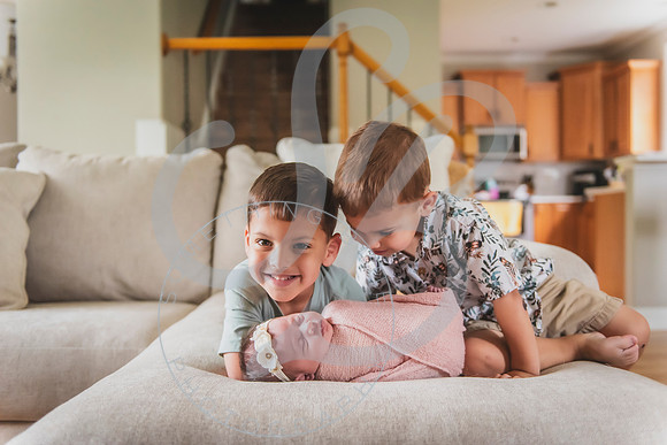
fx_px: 649
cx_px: 334
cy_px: 222
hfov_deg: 54.4
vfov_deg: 37.9
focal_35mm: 35
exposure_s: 1/200
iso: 2500
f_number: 2.8
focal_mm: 35
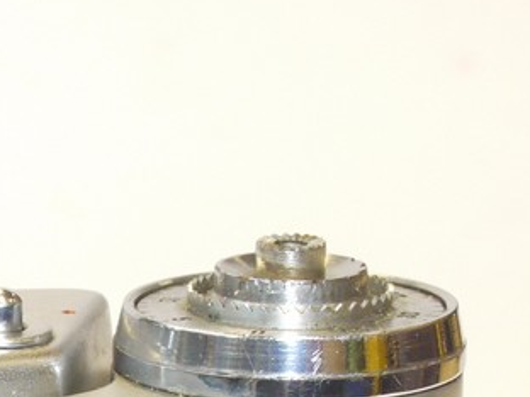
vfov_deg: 6.3
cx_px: -360
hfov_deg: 8.3
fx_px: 3537
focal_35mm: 231
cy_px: 726
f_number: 9
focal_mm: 30
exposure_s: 1/25
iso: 800
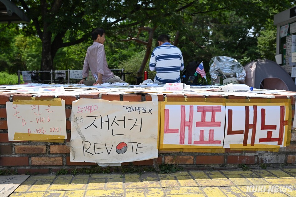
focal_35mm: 37
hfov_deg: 51.9
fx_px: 304
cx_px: 148
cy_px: 98
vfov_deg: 35.9
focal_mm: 37
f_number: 5.6
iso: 200
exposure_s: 1/1000
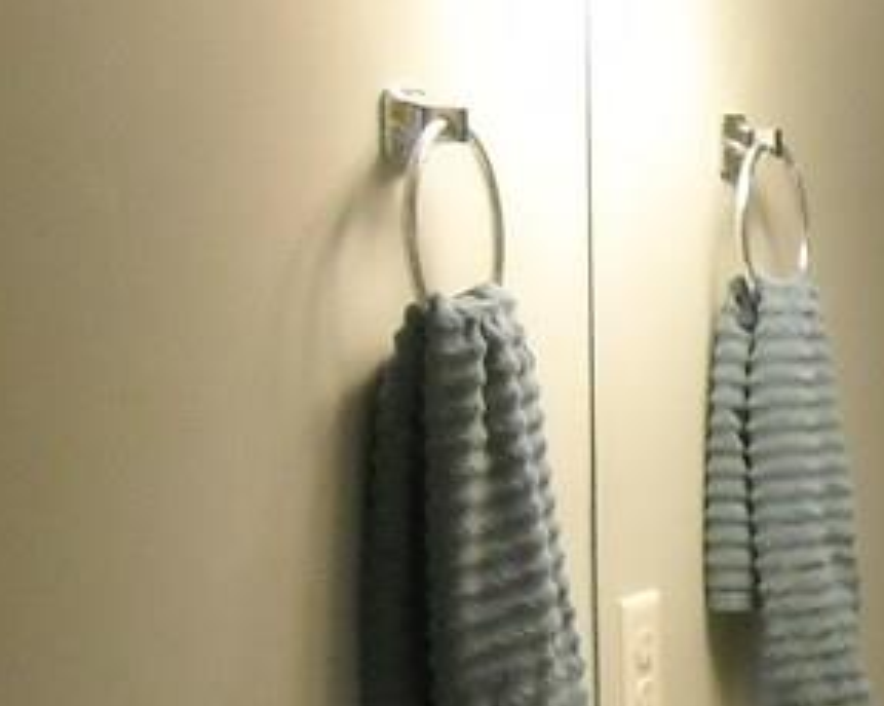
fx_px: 3189
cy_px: 829
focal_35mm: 122
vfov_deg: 12.4
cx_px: 918
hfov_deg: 15.5
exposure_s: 1/148
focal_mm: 5.7
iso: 800
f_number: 2.8
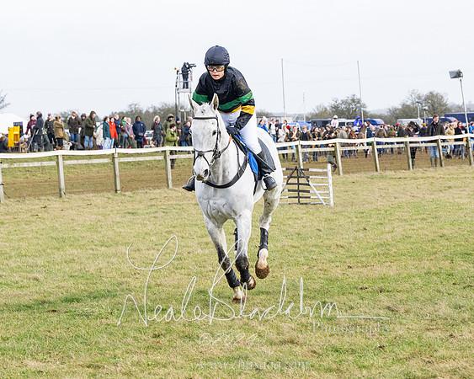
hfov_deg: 16.3
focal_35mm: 118
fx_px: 1659
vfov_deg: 13.0
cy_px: 190
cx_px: 237
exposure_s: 1/1600
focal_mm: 70
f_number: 5
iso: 800
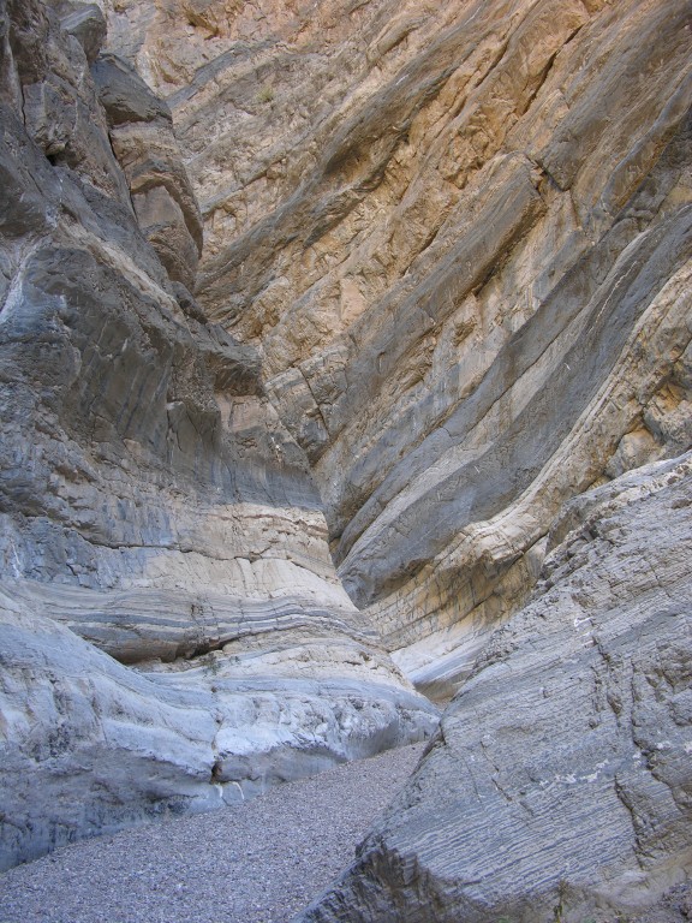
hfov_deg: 40.7
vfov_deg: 52.6
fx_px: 933
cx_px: 346
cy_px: 462
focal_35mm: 35
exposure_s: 1/32.1
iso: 50
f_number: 2.8
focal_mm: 8.9
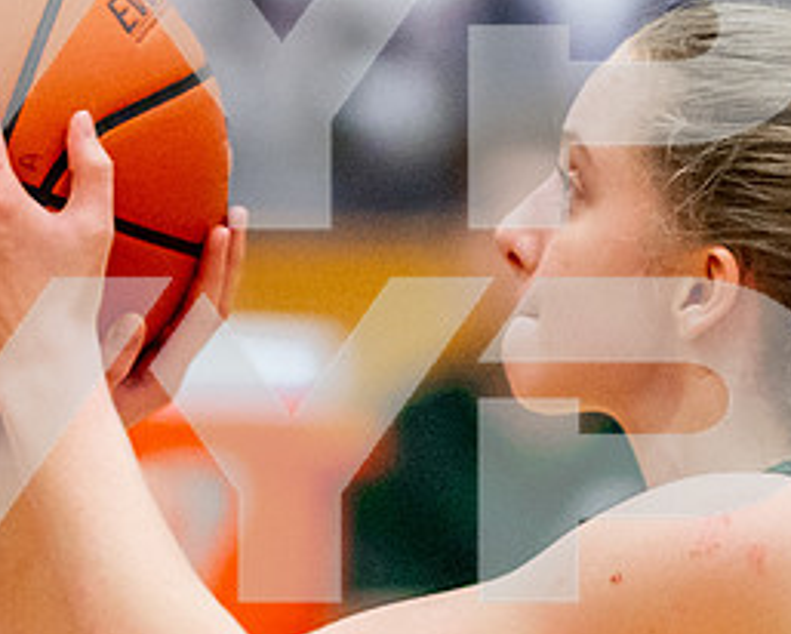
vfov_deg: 1.7
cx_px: 575
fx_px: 21859
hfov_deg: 2.1
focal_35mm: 933
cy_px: 589
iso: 2000
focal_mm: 198
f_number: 2.8
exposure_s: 1/1000
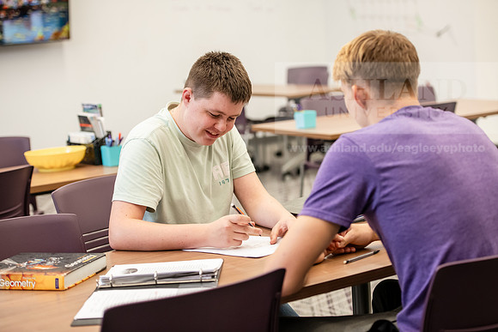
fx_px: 1038
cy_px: 166
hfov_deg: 27.0
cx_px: 249
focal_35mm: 75
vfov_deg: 18.2
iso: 1000
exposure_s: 1/200
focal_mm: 75
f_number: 3.2
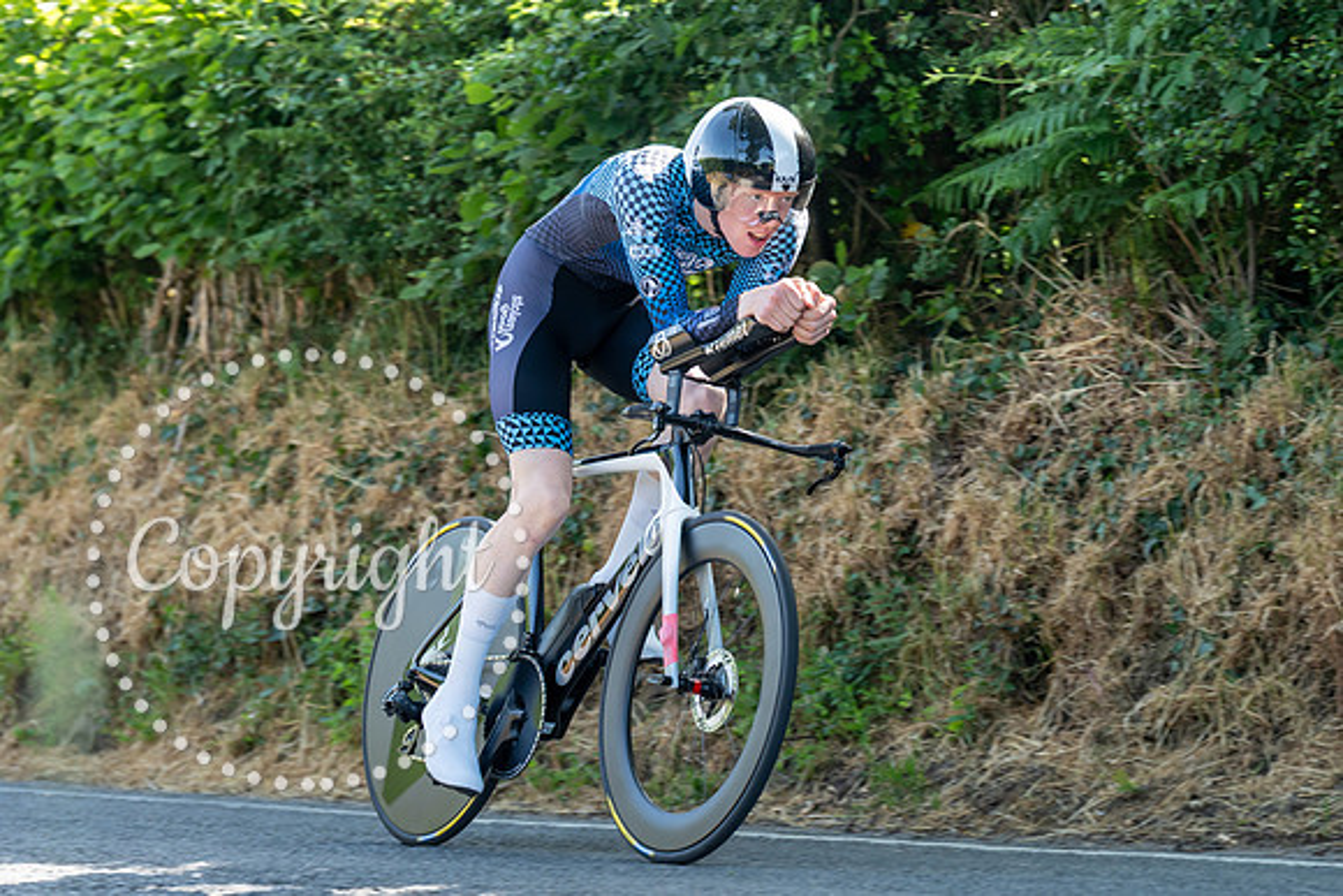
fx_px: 5947
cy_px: 392
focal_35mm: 159
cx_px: 911
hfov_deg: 12.9
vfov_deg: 8.6
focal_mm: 116
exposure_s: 1/800
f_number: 3.5
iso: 640
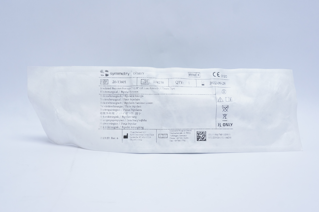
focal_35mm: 36
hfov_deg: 53.2
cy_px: 106
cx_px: 160
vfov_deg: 36.8
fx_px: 319
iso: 800
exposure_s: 1/50
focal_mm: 24
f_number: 7.1
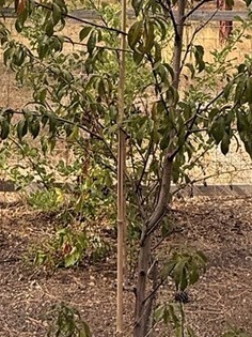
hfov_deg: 22.9
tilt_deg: +10.6
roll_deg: +0.0
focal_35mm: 64
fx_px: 622
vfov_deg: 27.4
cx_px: 122
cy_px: -43
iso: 64
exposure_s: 1/914
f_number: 2.2
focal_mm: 2.22
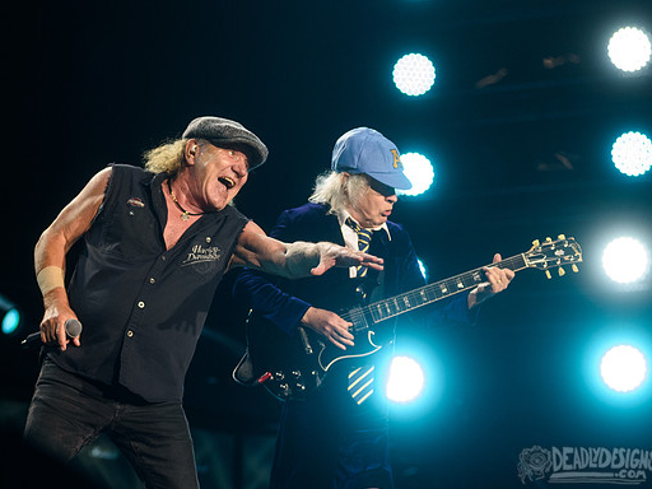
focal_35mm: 129
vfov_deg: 11.5
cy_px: 202
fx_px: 2430
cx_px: 238
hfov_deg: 15.3
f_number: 4
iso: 2500
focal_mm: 100
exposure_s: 1/500
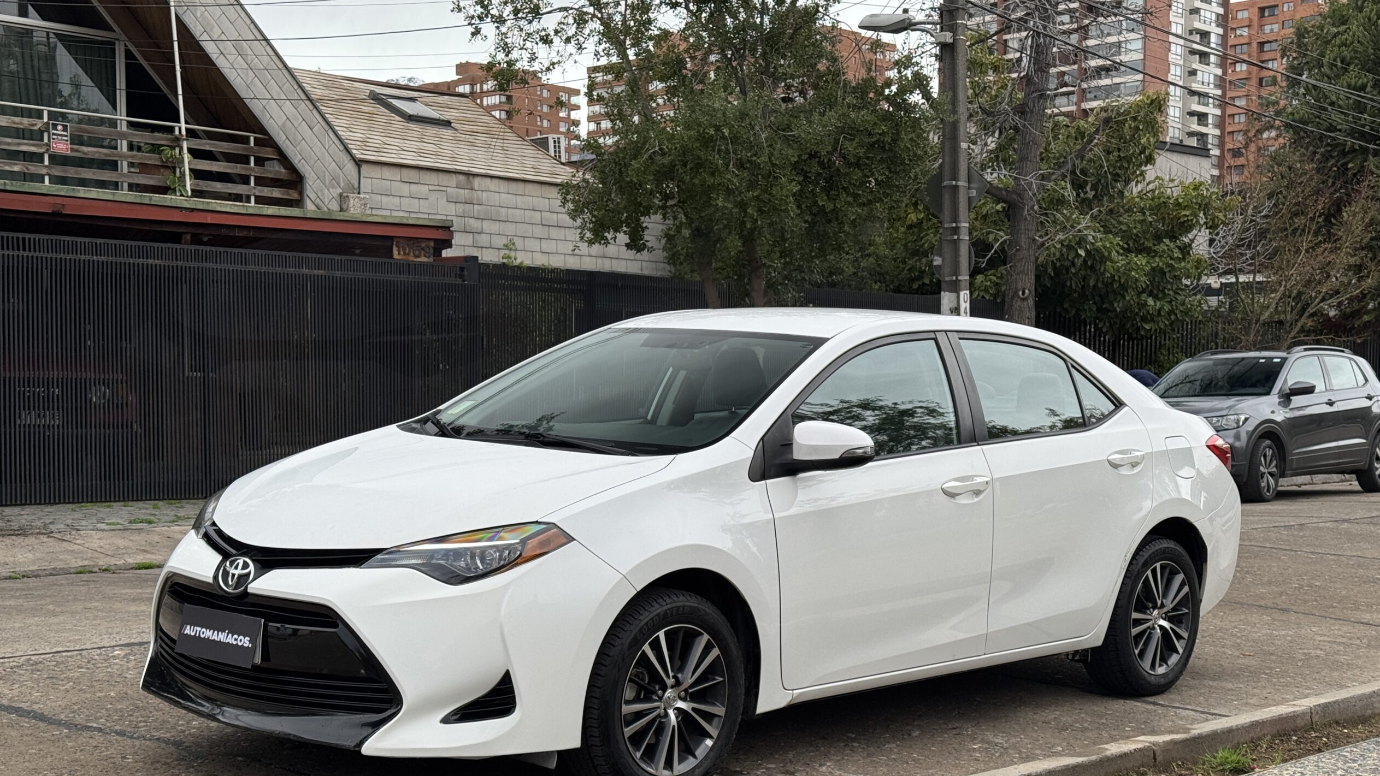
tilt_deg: -1.7
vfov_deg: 22.6
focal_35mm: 53
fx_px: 1939
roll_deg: +0.2
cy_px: 488
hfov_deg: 39.2
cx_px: 682
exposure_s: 1/372
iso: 64
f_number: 1.78
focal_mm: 6.76
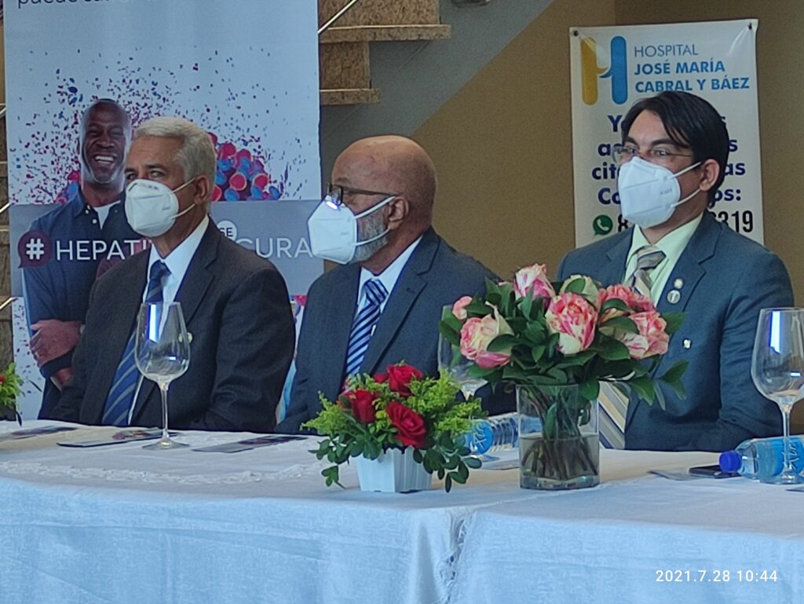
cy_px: 302
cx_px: 402
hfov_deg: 69.4
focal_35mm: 25
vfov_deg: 54.9
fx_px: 581
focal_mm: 5.43
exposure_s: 1/100
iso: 181
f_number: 1.89
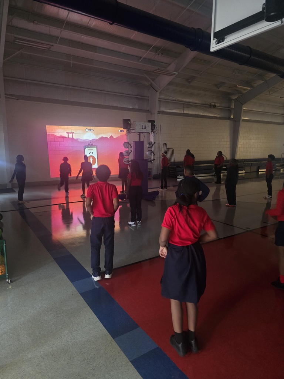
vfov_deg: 73.9
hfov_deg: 58.9
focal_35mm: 23
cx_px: 142
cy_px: 190
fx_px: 252
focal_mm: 6.3
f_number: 1.7
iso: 1600
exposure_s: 1/40
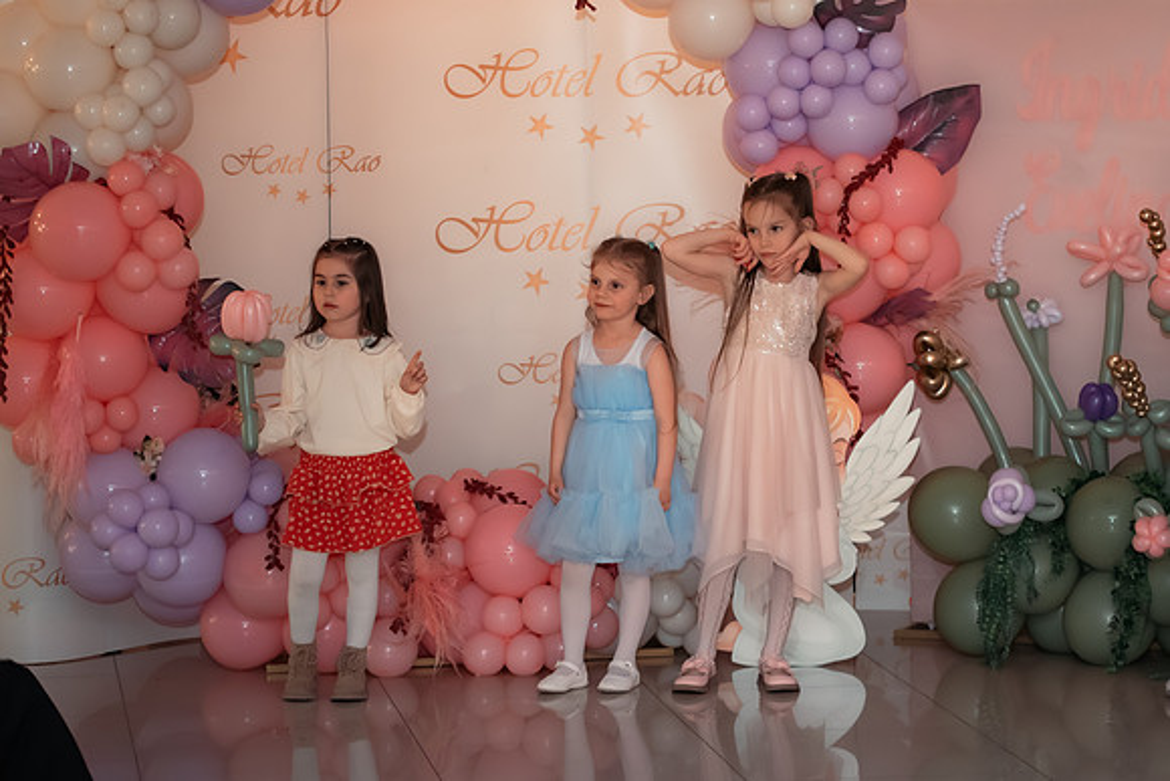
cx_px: 776
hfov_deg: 17.0
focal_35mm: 120
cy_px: 372
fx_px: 3911
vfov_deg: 11.4
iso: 2000
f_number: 2.8
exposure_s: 1/250
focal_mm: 90
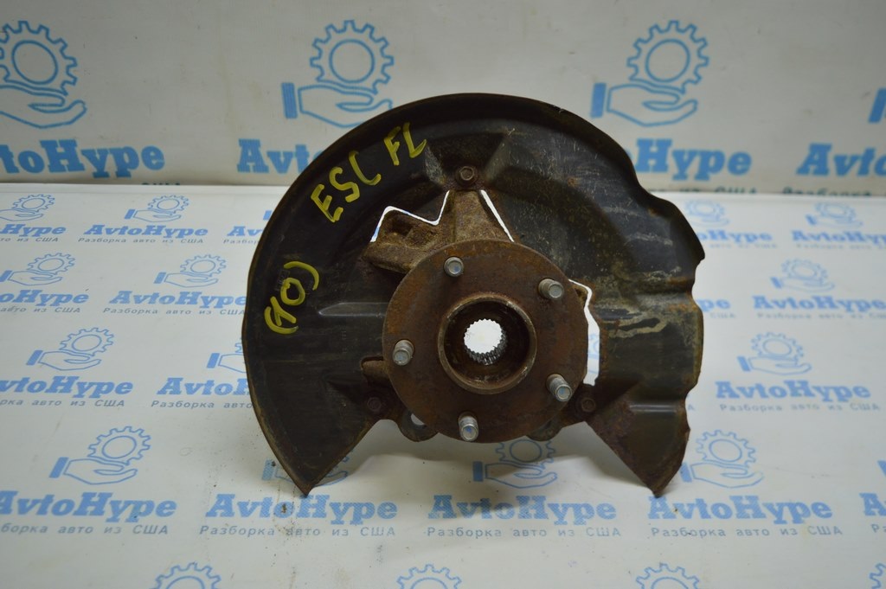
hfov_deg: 57.3
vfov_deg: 39.9
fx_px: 811
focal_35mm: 33
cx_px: 443
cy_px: 294
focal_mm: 22
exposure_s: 1/100
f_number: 3.8
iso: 400
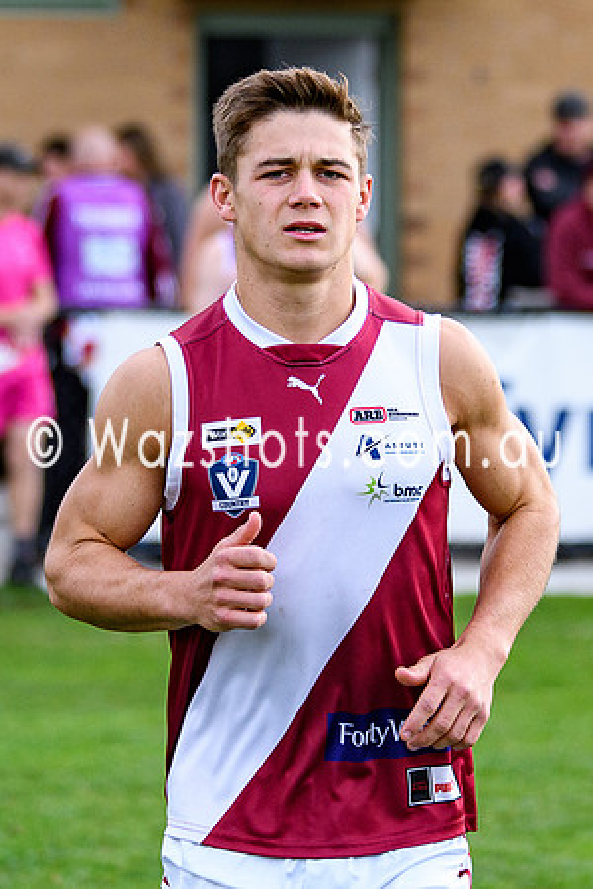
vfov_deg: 5.4
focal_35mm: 384
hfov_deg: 3.6
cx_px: 332
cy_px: 416
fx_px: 9497
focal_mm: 100
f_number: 2.8
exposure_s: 1/2000
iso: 220
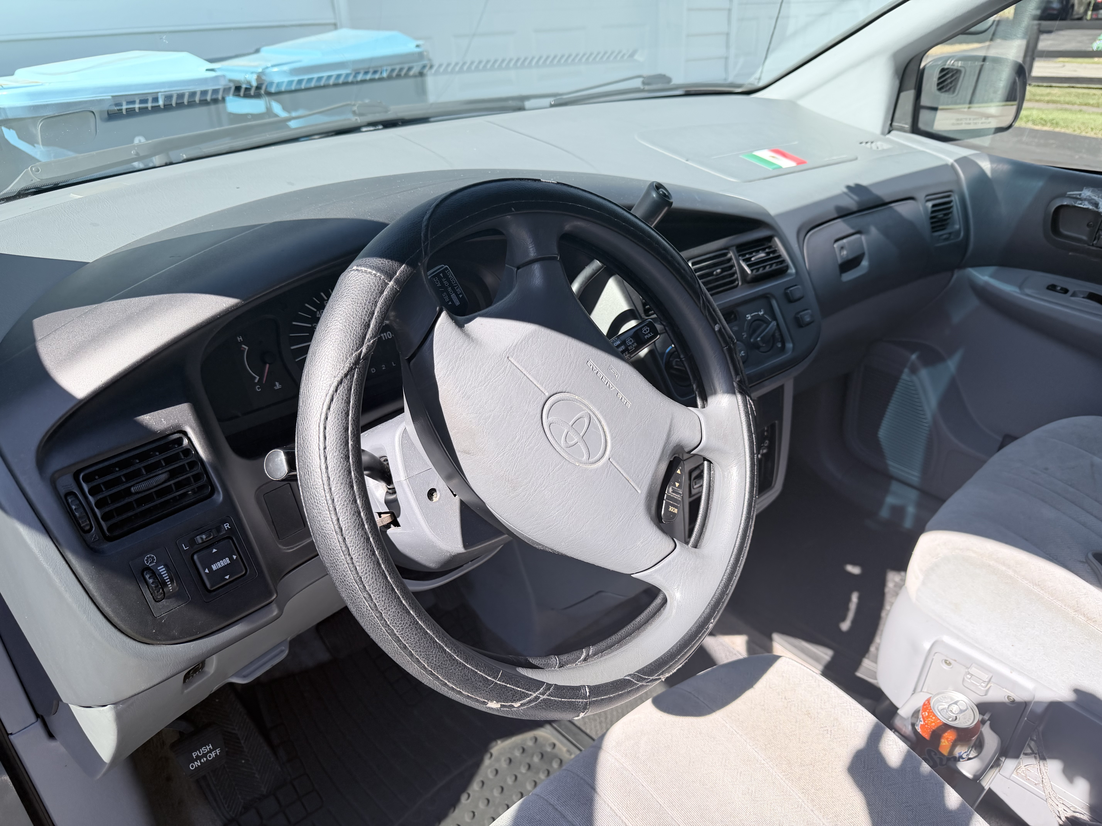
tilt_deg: -27.9
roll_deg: +2.1
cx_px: 551
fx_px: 764
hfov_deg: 71.6
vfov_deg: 56.8
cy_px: 413
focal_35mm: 24
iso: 100
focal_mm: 6.76
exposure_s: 1/1250
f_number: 1.78
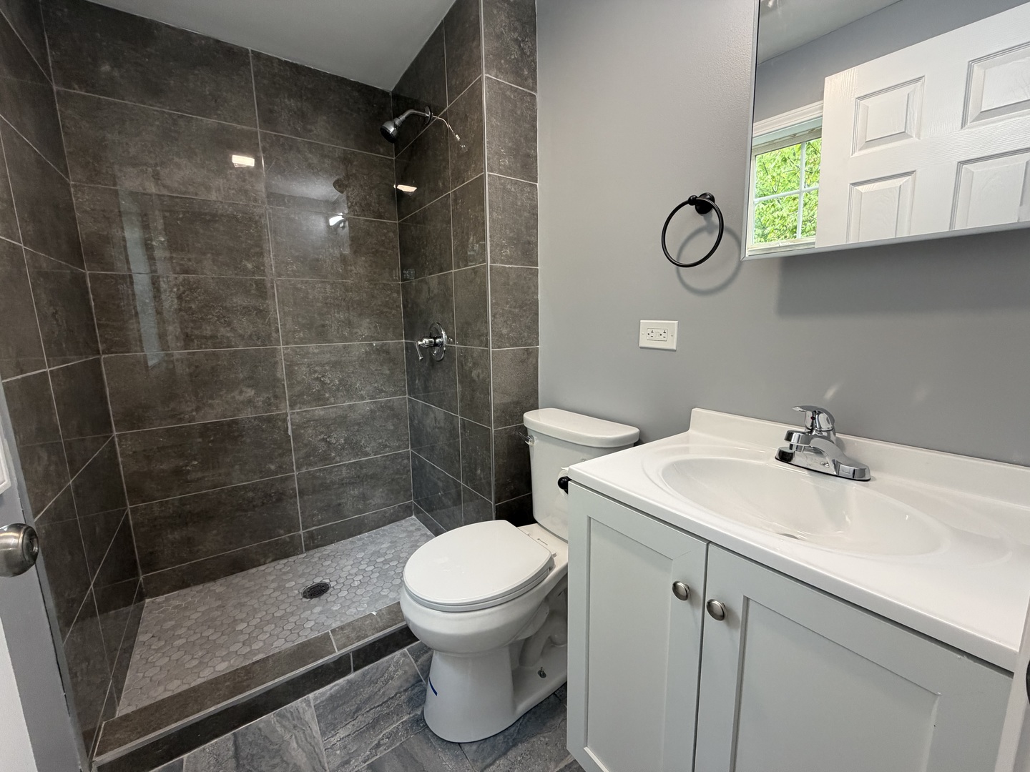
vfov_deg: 85.7
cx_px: 515
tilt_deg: -9.5
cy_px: 386
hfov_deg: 102.1
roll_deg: +1.6
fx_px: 417
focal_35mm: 14
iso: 250
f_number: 2.2
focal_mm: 2.22
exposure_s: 1/120
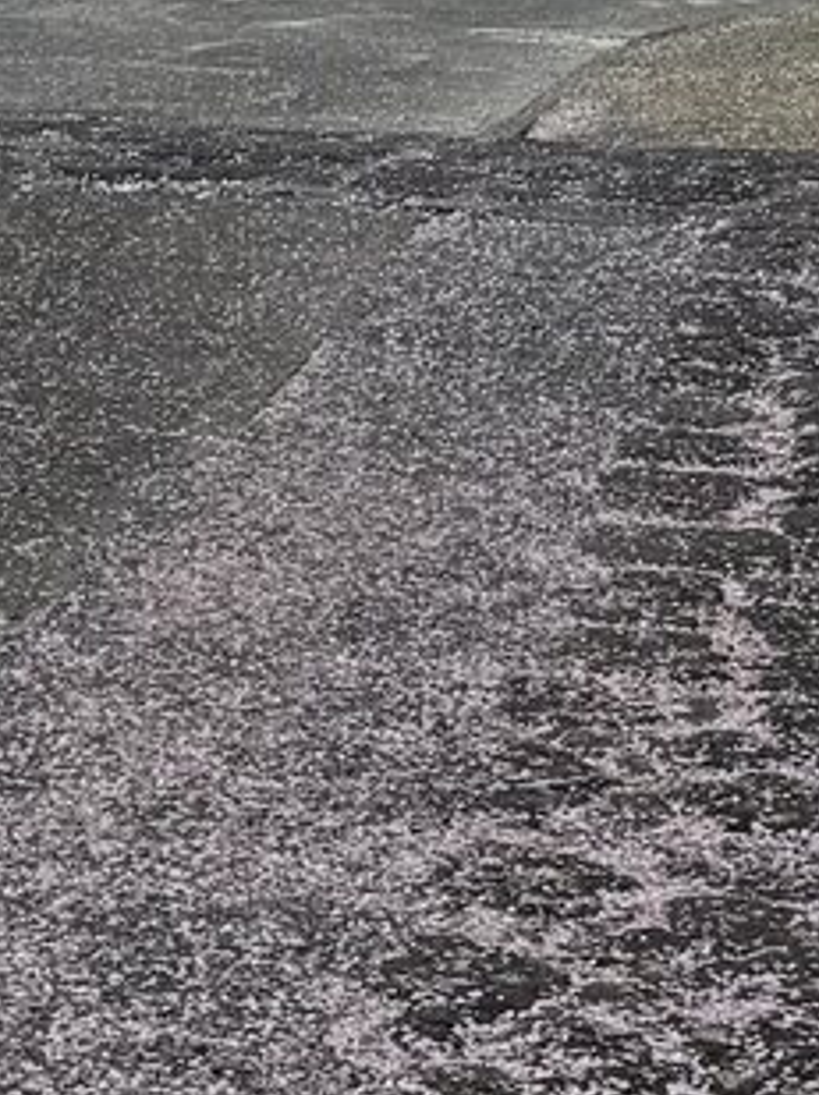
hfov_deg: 10.4
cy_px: -1534
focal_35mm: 140
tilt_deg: +15.7
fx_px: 4426
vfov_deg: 11.6
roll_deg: -0.9
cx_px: -177
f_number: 1.78
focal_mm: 6.76
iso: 80
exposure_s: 1/4167
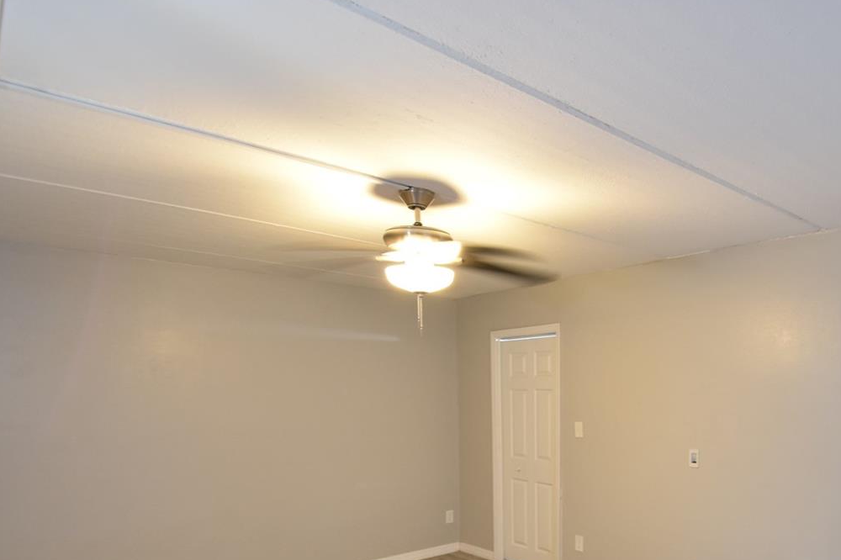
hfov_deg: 70.6
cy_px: 440
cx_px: 589
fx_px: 560
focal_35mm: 24
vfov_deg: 50.2
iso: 800
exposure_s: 1/20
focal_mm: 10
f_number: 3.5
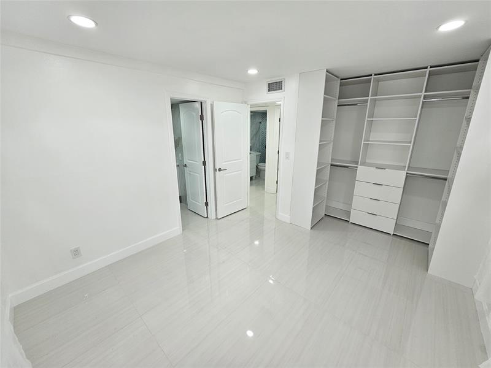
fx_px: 184
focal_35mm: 13
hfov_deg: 106.2
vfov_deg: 89.9
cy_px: 184
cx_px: 246
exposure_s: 1/120
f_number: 2.2
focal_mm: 2.2
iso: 64
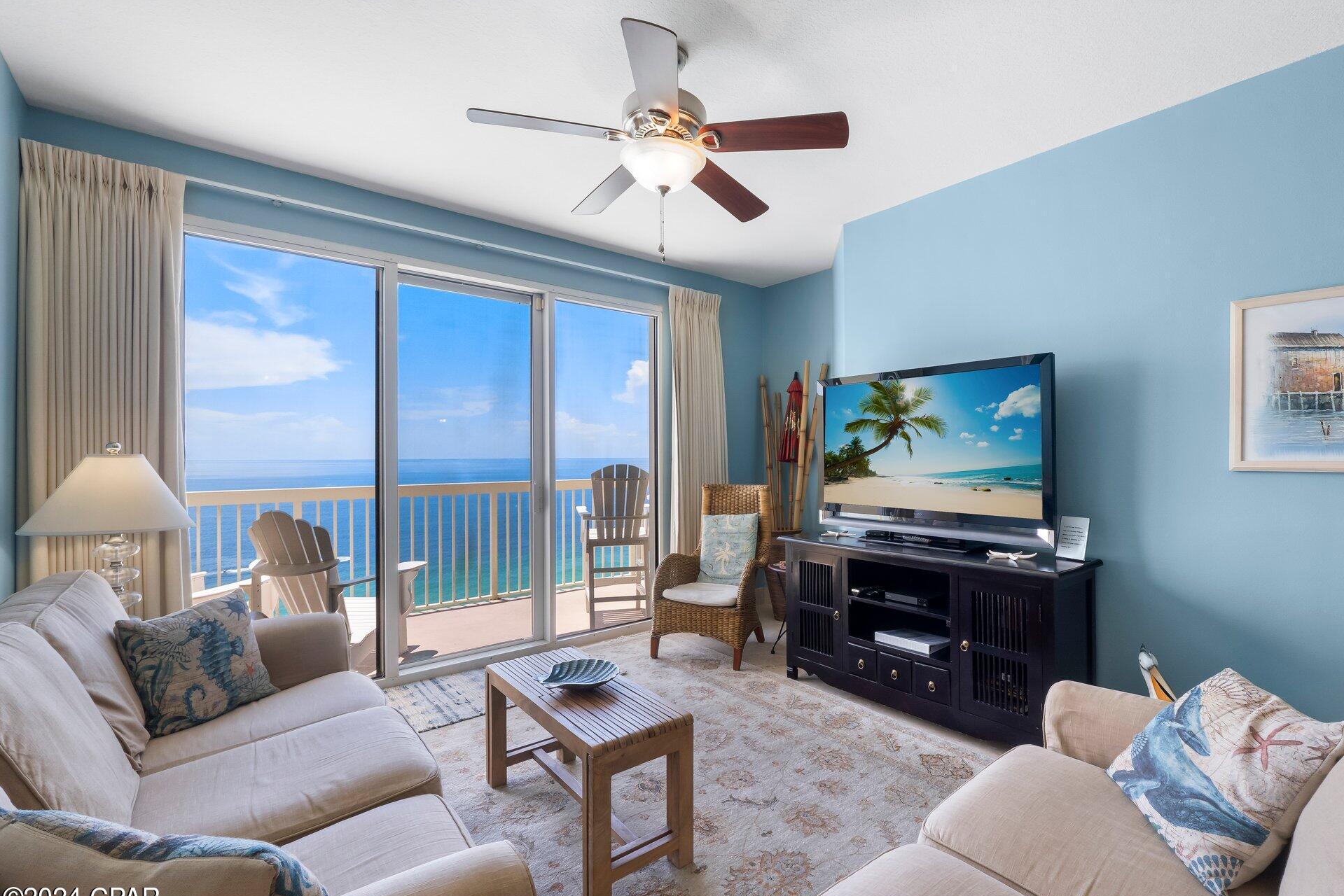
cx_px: 716
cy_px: 464
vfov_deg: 73.7
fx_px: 597
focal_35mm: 16
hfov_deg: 96.6
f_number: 9
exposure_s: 1/20
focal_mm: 10
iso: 400
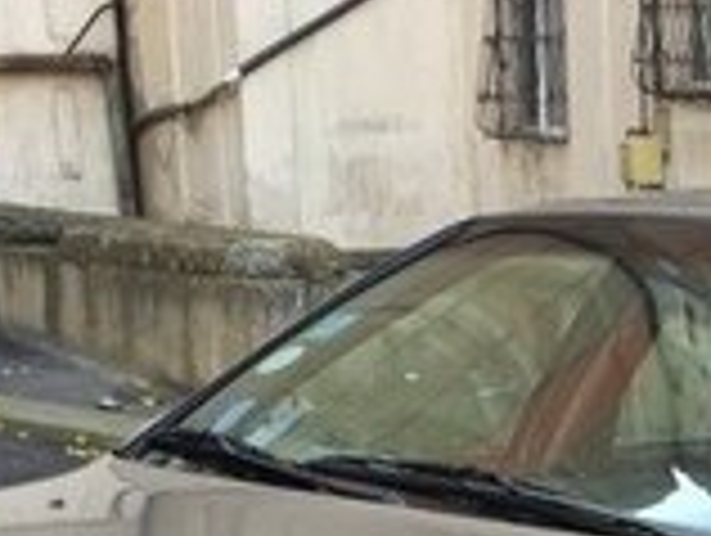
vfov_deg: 11.7
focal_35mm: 121
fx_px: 2489
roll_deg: +1.9
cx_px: 558
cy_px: 827
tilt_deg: -17.7
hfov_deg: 16.2
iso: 32
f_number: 2.2
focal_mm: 4.15
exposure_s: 1/107
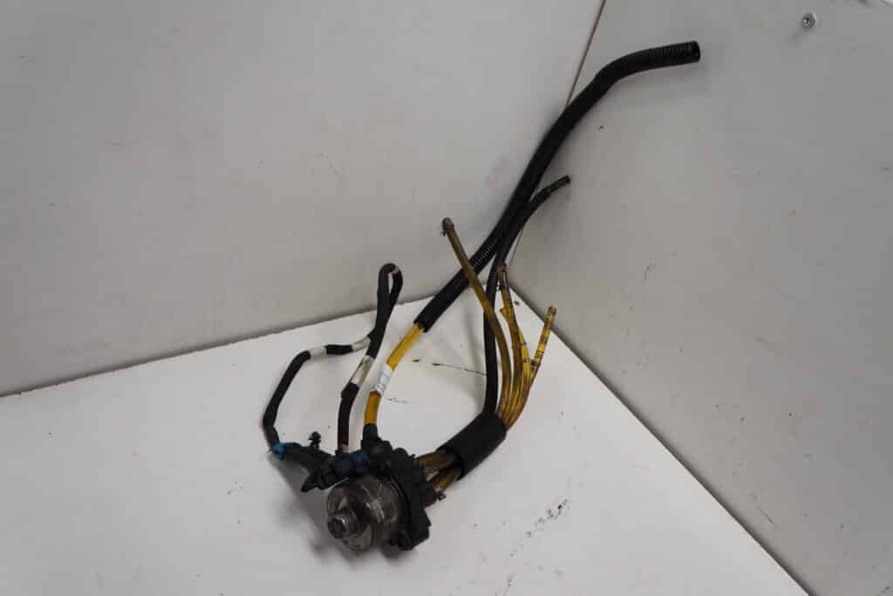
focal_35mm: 30
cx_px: 446
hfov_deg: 61.9
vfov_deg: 43.6
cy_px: 298
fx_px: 744
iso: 200
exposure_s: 1/60
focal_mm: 20
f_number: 5.6
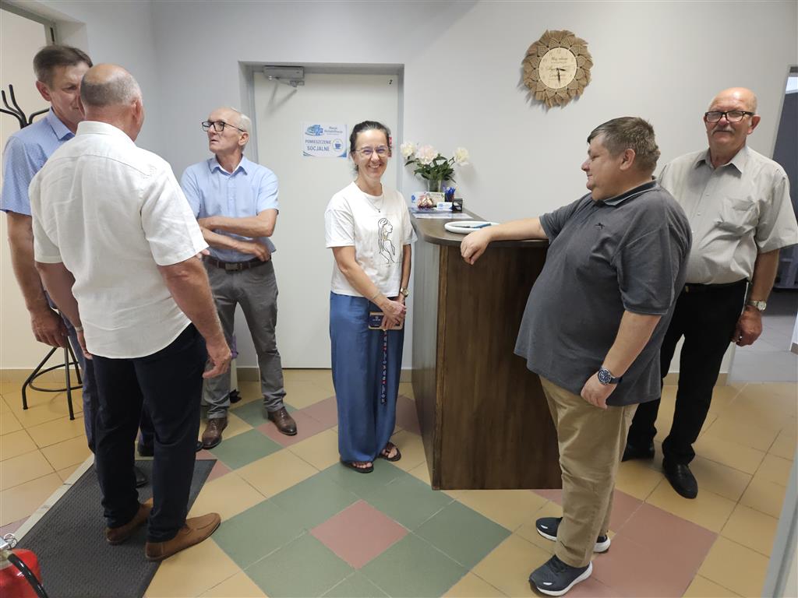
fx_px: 530
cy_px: 299
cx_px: 399
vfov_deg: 58.9
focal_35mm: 23
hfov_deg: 73.9
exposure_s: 1/100
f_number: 1.8
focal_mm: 5.4
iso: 400
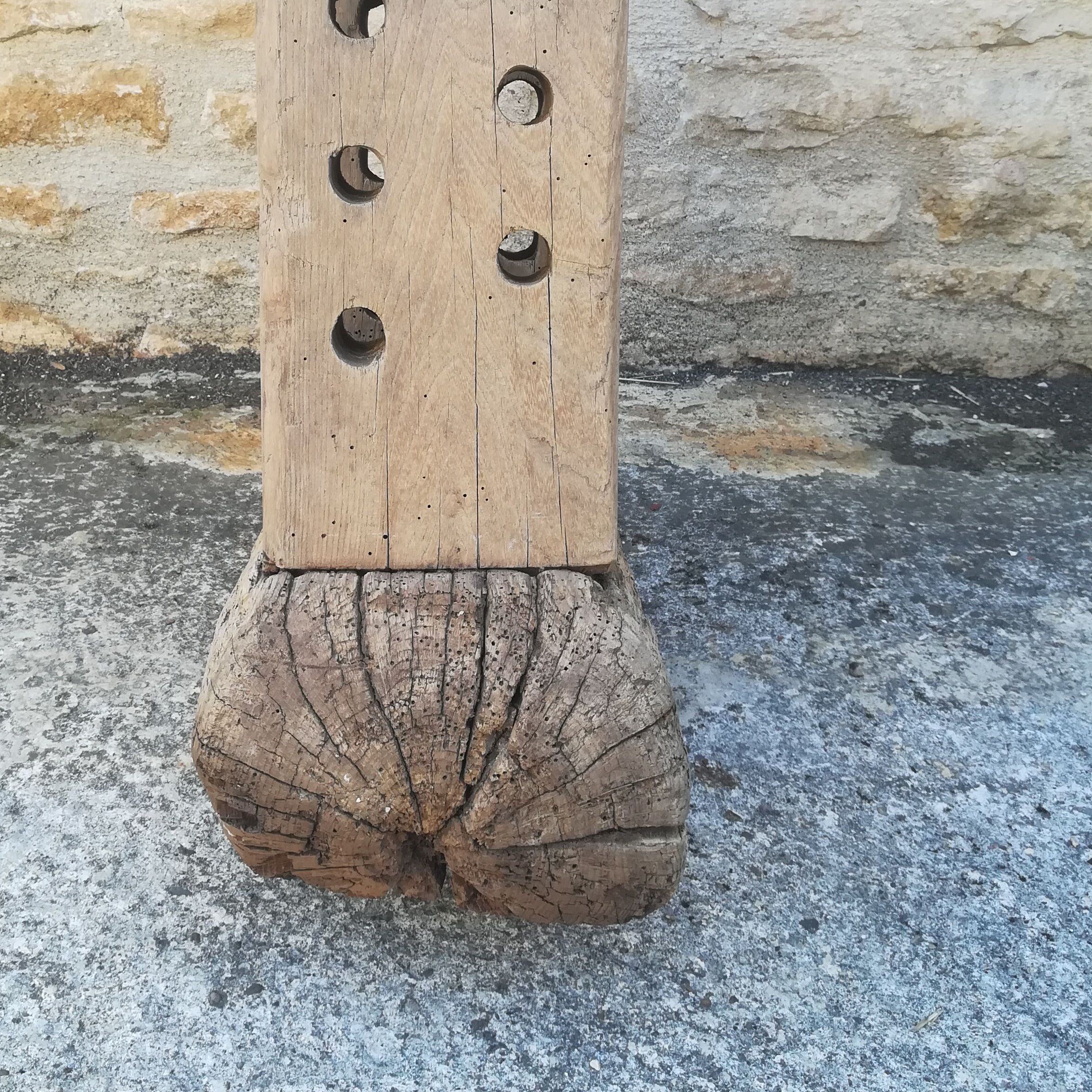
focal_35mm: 39
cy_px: 330
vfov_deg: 42.0
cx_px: 454
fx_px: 1392
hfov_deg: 42.7
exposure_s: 1/100
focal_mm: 3.83
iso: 80
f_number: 2.2
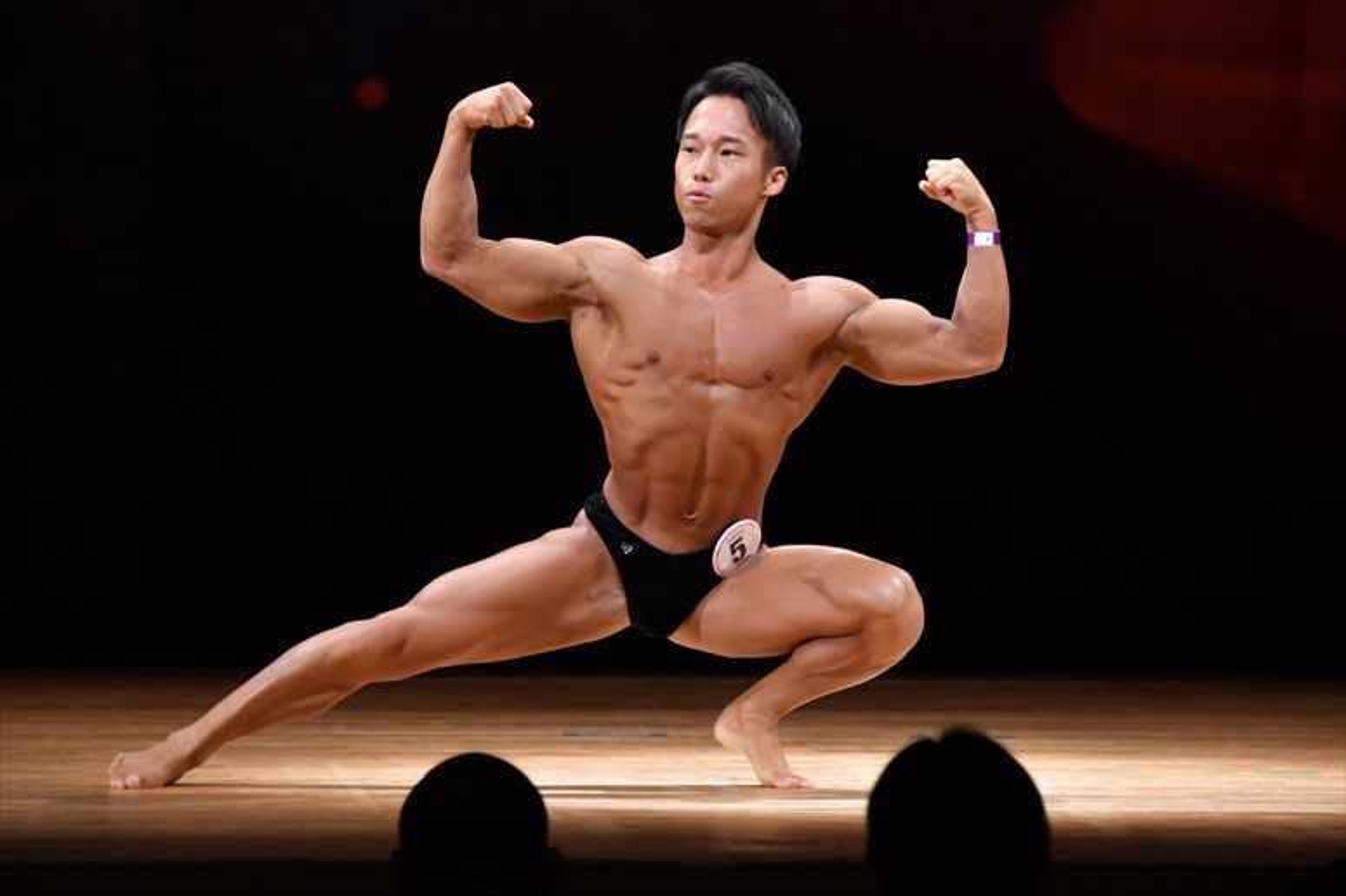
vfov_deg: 4.0
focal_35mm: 345
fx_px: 12893
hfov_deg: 6.0
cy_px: 448
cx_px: 673
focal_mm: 230
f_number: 5.6
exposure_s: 1/400
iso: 4000
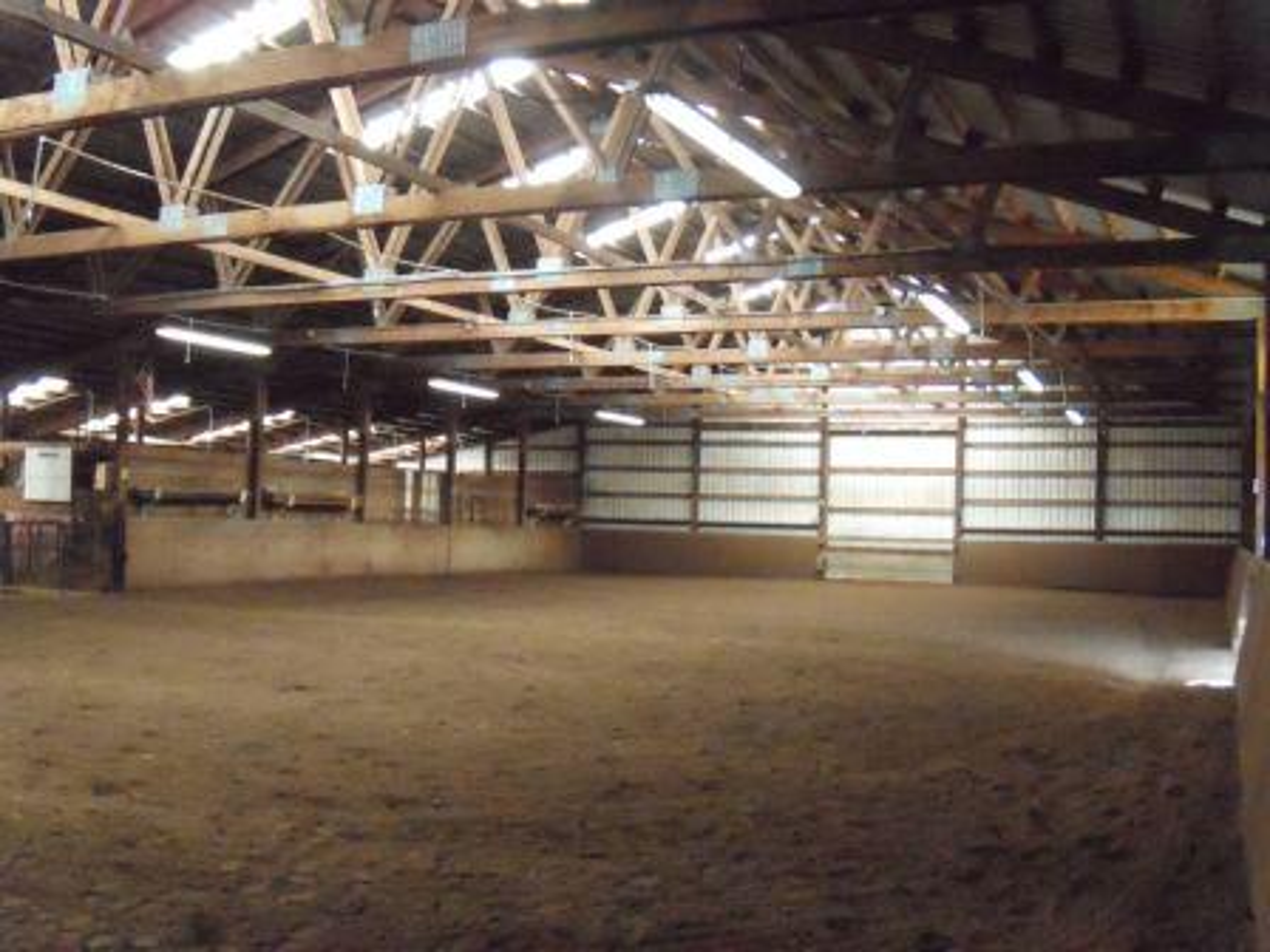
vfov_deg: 39.7
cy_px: 476
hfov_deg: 51.4
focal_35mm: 36
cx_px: 635
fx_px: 1321
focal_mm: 6.4
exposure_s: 1/100
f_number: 3.6
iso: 1600
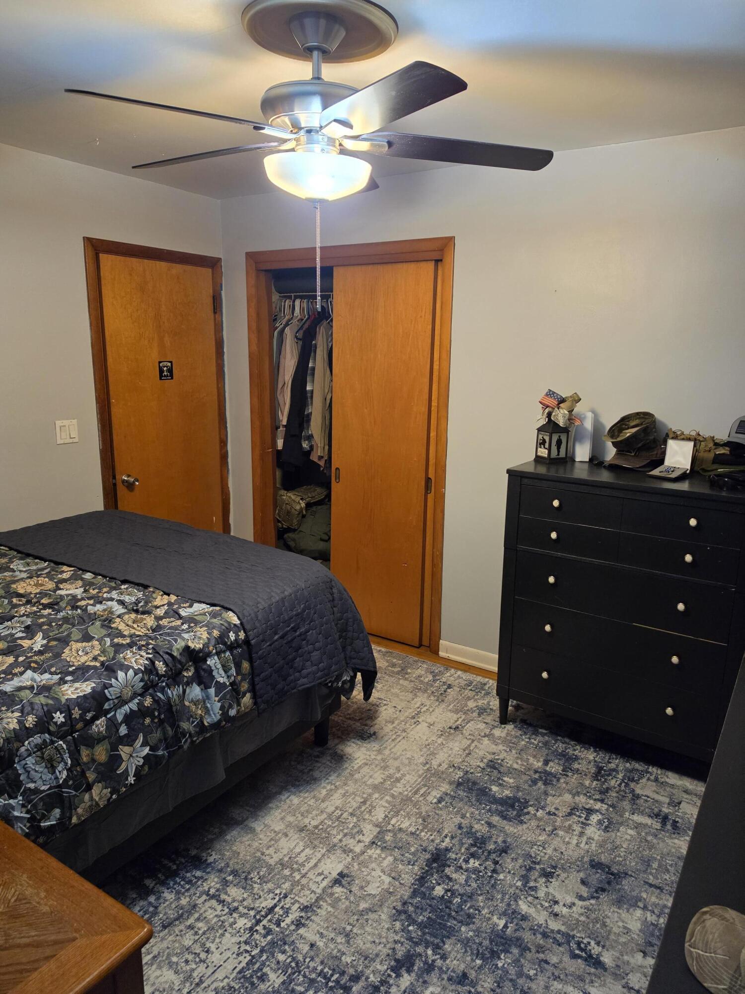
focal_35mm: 23
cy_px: 497
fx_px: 660
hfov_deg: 58.9
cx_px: 372
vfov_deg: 73.9
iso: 500
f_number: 1.4
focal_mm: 6.5
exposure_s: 1/120
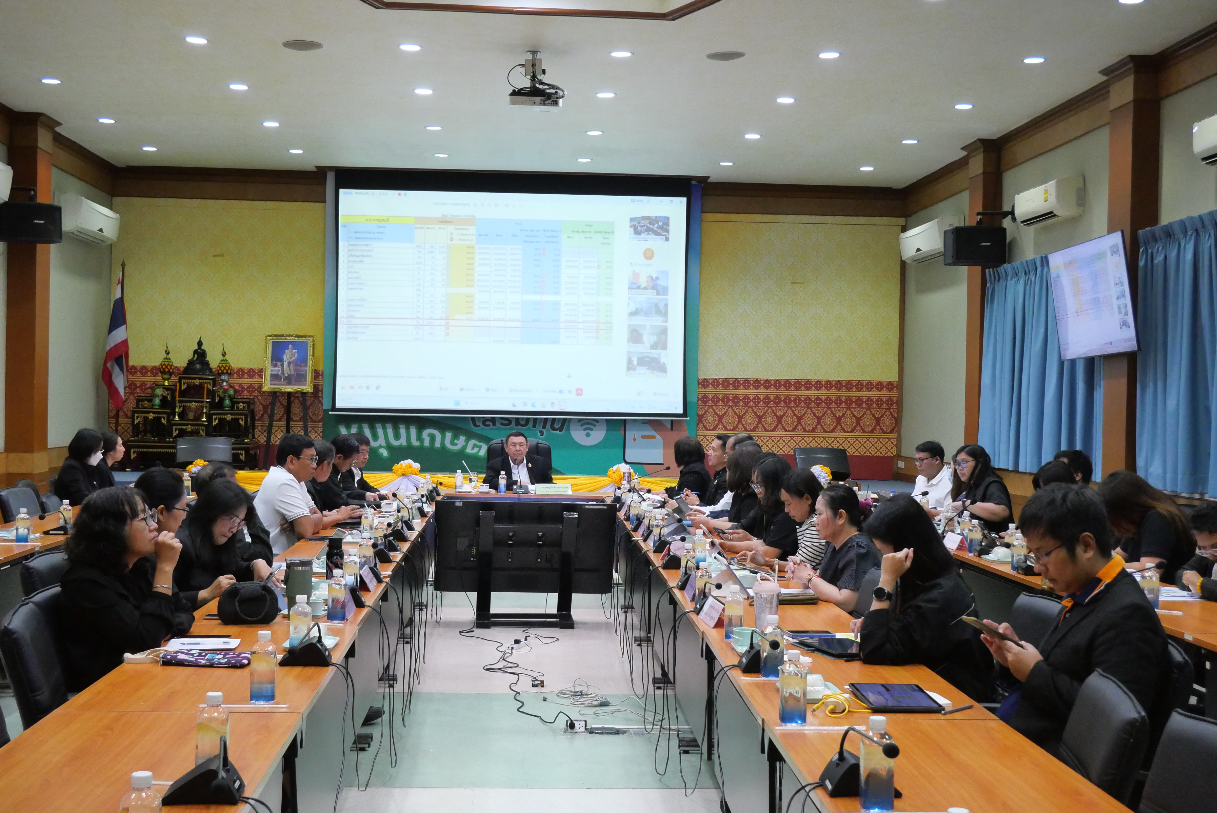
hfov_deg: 47.4
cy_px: 406
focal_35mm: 41
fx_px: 1387
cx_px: 608
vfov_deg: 32.7
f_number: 5.6
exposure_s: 1/80
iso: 3200
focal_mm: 20
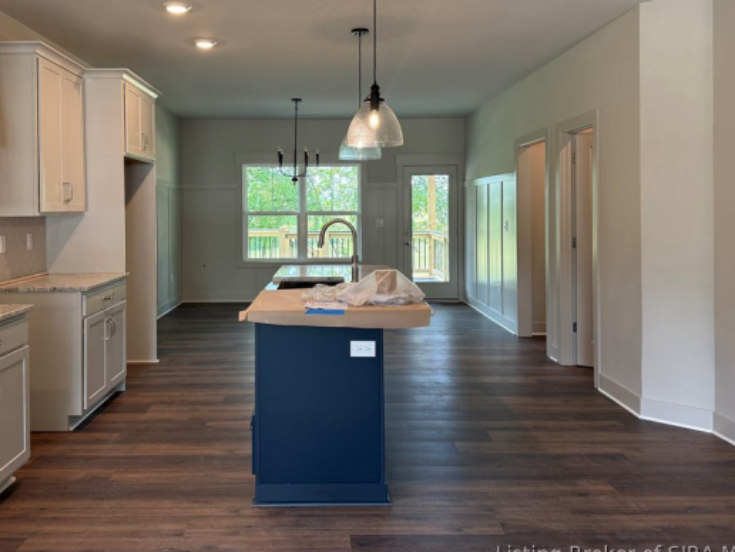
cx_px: 313
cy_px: 213
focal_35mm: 31
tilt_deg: +0.3
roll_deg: +0.5
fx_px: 658
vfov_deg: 45.1
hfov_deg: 58.1
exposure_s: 1/153
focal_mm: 6.76
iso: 200
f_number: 1.78
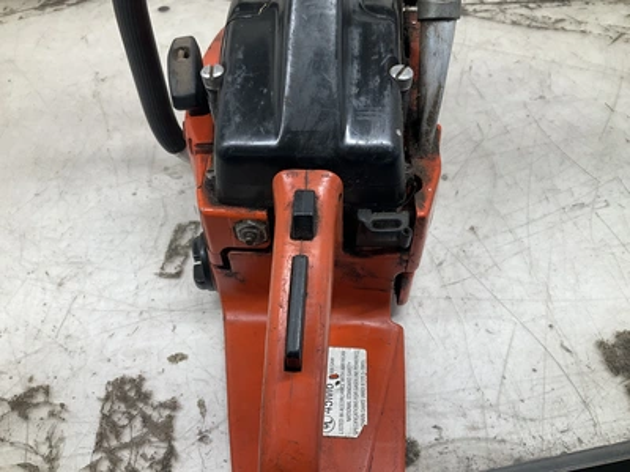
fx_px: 528
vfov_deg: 48.2
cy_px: 236
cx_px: 315
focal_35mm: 29
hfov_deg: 61.7
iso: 50
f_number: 1.8
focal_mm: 3
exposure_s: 1/120
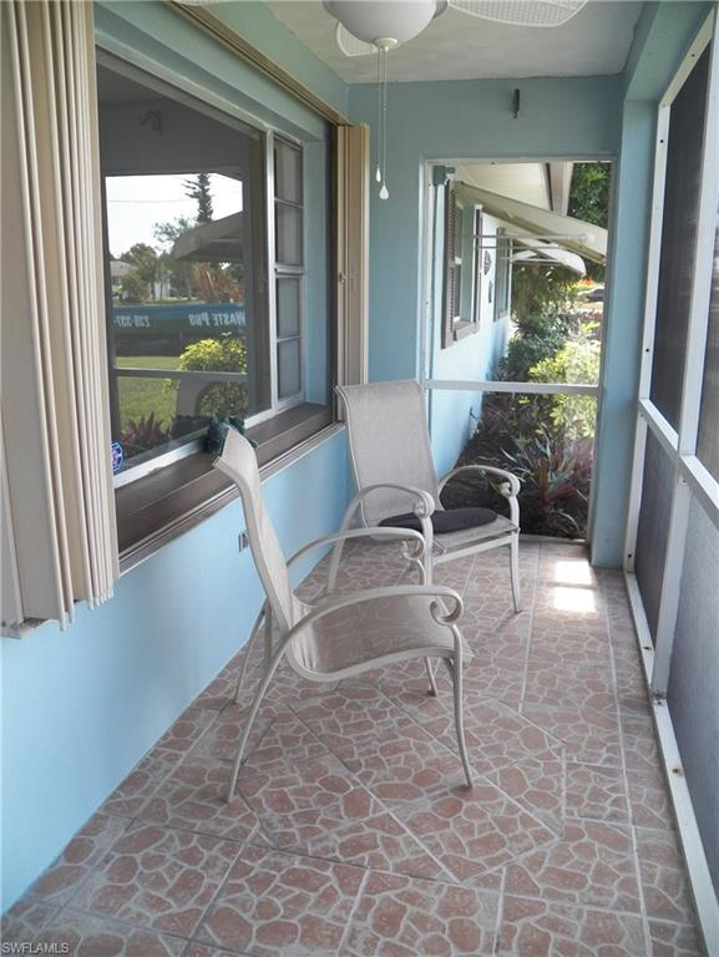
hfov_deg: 49.8
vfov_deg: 63.4
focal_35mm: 28
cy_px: 478
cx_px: 360
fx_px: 775
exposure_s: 1/160
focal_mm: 4.9
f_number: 3.2
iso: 125
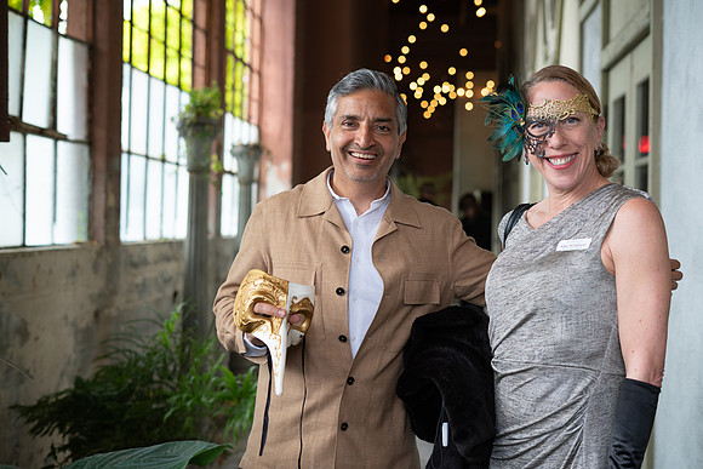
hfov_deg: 39.6
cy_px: 234
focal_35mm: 50
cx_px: 352
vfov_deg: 27.0
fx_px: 977
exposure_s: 1/100
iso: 400
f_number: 2.8
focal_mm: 50
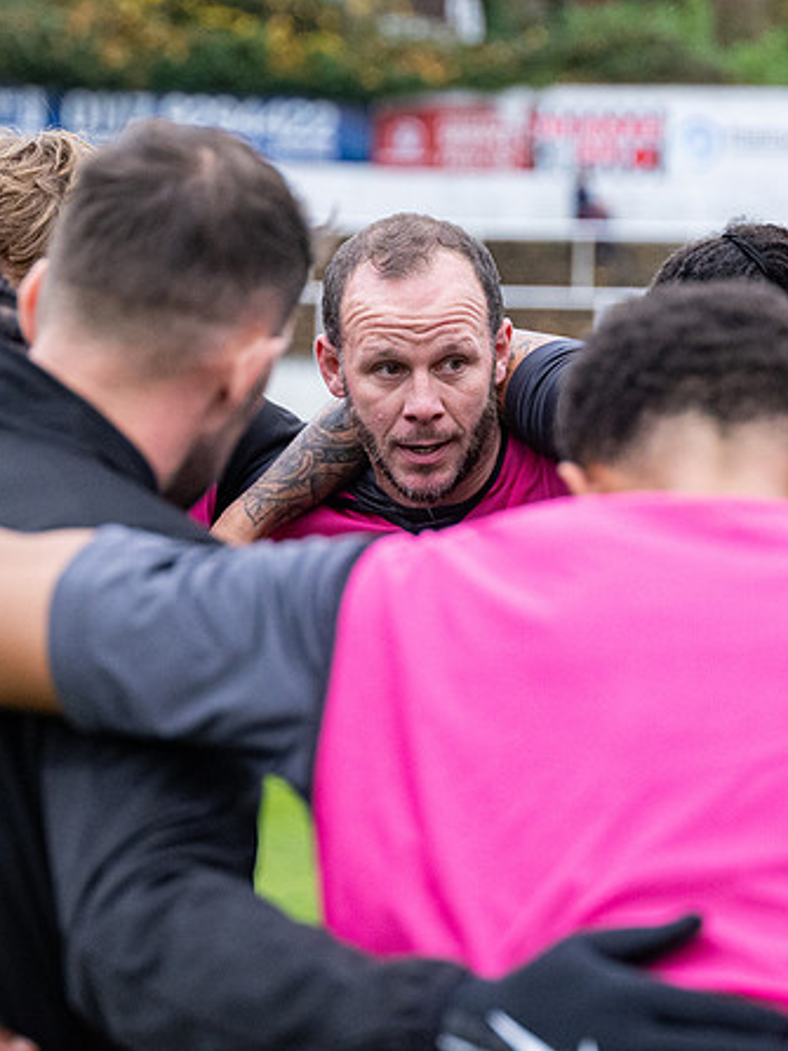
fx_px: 5193
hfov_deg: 8.7
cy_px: 476
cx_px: 359
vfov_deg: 11.6
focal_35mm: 171
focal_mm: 70
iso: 1000
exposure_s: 1/800
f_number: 2.8
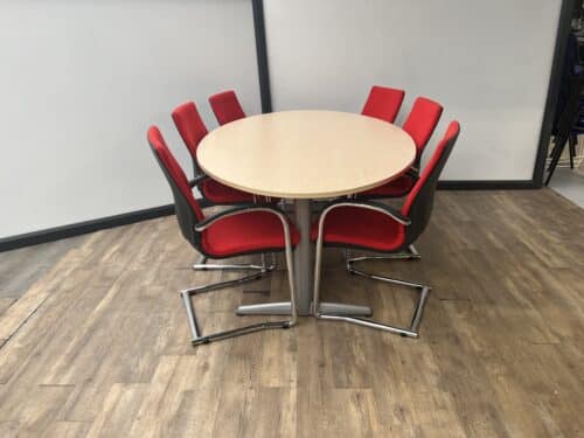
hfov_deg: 67.3
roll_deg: +0.8
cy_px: 219
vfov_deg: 53.1
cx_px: 292
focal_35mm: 26
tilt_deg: -23.2
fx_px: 439
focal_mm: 5.1
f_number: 1.6
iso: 125
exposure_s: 1/110
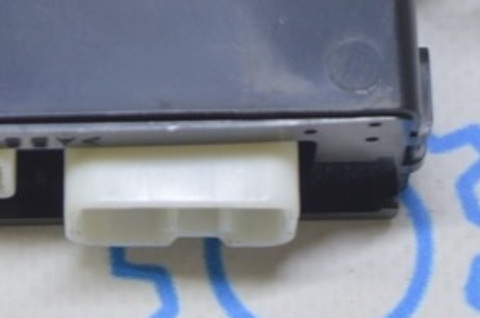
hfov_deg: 7.1
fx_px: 3830
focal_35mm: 288
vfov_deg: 4.7
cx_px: -52
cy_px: -198
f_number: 5.6
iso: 400
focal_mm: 55
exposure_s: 1/20
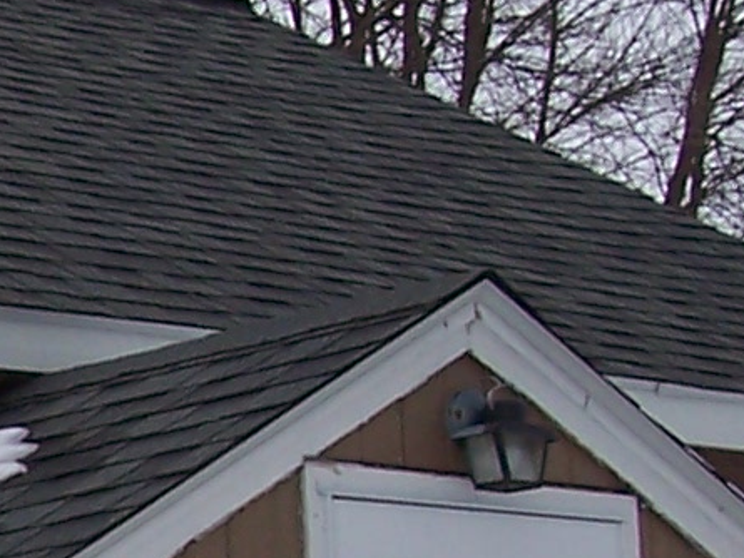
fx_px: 3784
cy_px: 875
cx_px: -542
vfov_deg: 8.2
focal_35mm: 176
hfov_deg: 10.6
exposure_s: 1/250
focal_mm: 5.6
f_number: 5.6
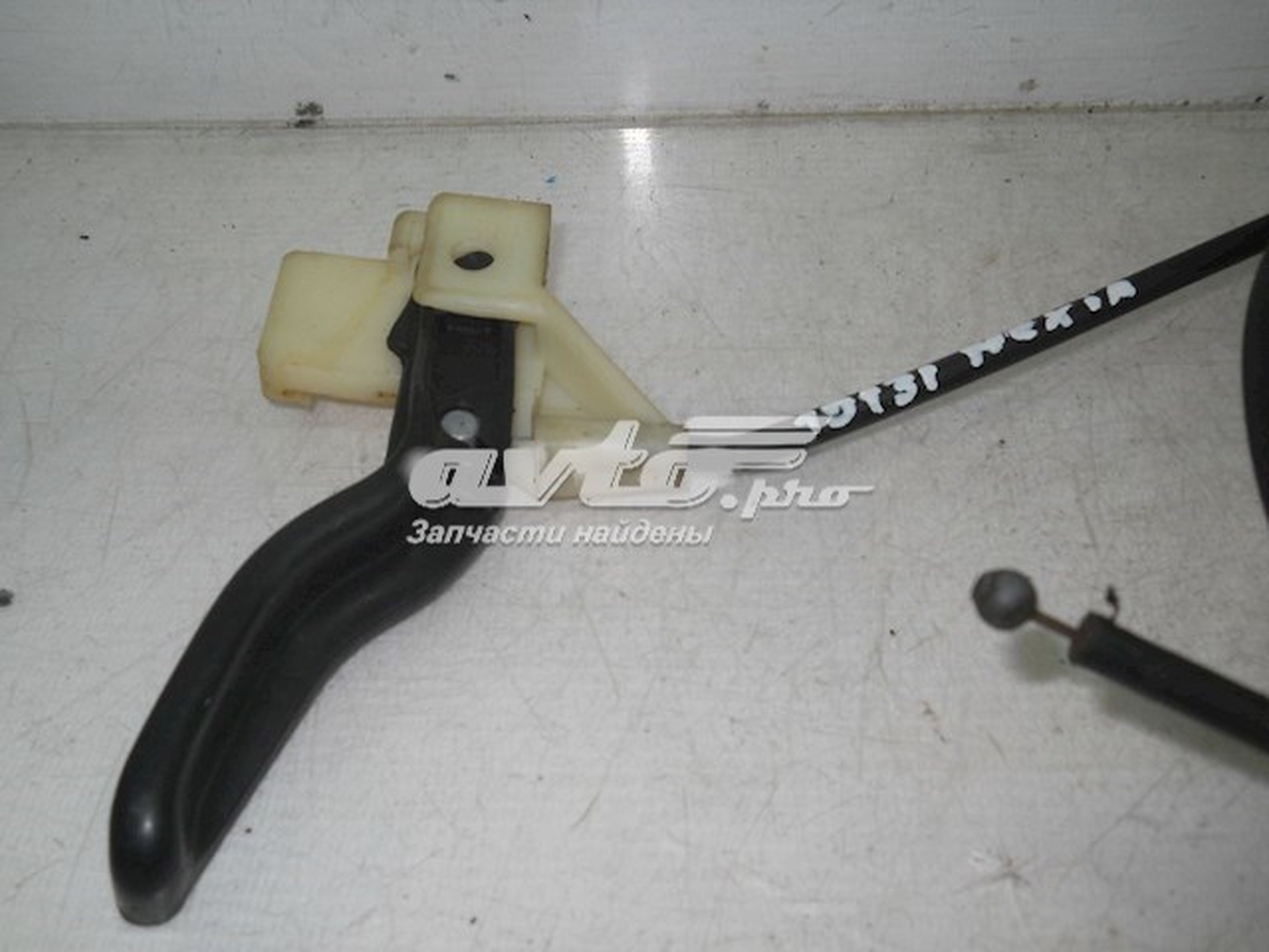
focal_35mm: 41
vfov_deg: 35.1
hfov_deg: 45.8
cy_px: 476
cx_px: 634
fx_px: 1503
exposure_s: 1/60
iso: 80
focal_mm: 6.72
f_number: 5.5
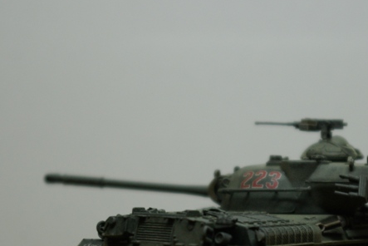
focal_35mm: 149
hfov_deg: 13.7
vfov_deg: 9.2
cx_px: 266
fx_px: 1523
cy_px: 176
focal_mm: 55
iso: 400
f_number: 5.6
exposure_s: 1/45
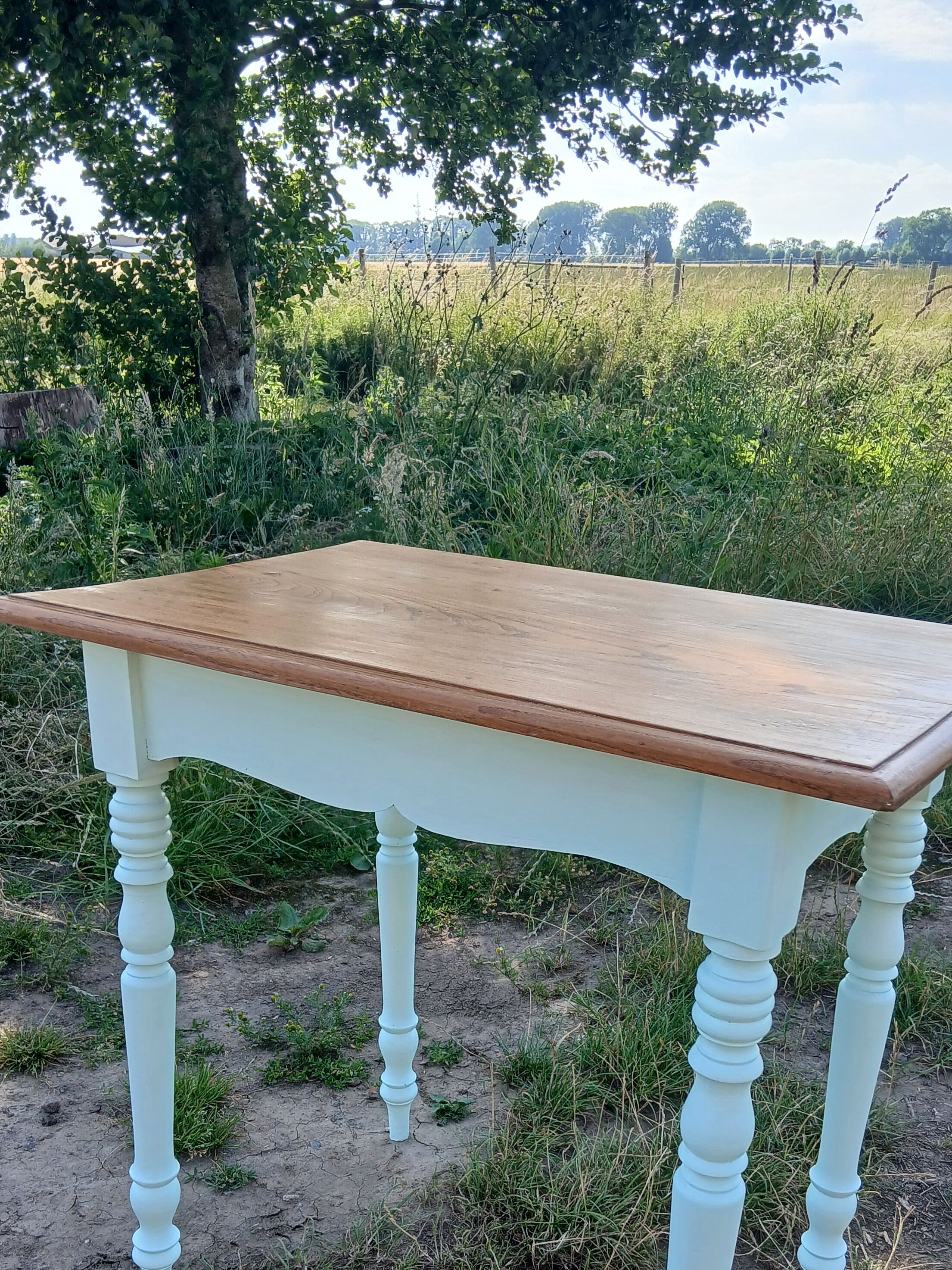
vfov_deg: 50.2
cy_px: 871
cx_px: 504
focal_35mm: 36
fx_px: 1320
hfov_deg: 39.6
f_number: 1.8
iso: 20
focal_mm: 3.98
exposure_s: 1/166
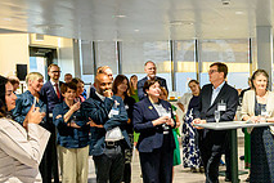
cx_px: 289
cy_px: 114
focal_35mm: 66
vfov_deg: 20.6
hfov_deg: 28.2
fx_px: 502
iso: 6400
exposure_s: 1/200
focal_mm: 24
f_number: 5
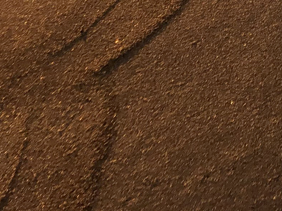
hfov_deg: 12.8
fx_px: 1173
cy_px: -315
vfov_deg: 9.1
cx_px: 459
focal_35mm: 144
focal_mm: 3.99
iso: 20
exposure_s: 1/1548
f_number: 1.8
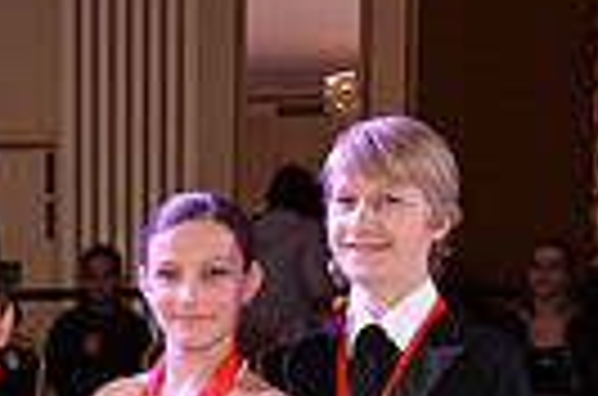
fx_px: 2320
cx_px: 40
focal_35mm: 140
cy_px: 659
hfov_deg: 14.5
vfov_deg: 9.4
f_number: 5.6
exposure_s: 1/250
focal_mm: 32
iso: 1600
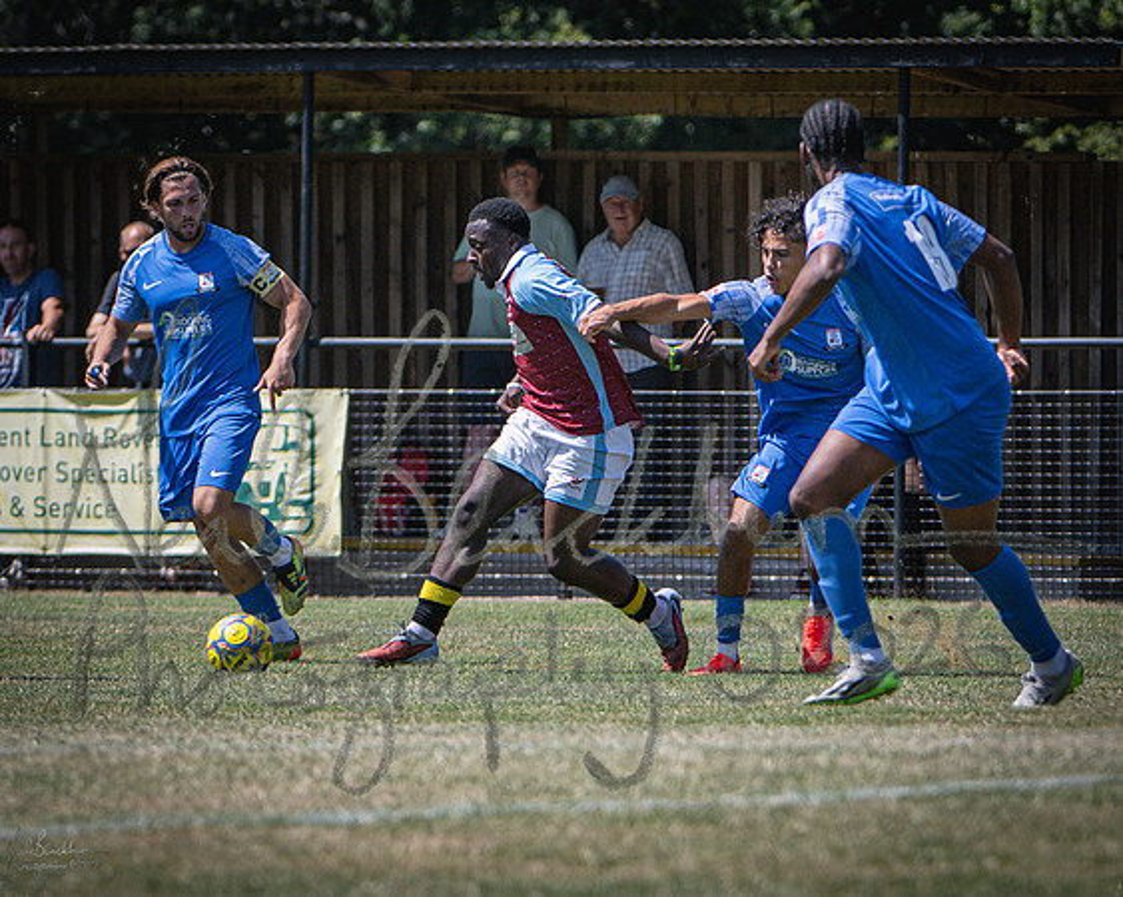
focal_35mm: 649
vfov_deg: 2.4
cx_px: 294
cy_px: 501
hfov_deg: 3.0
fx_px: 21569
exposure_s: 1/2500
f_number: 4
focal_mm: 260
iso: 400
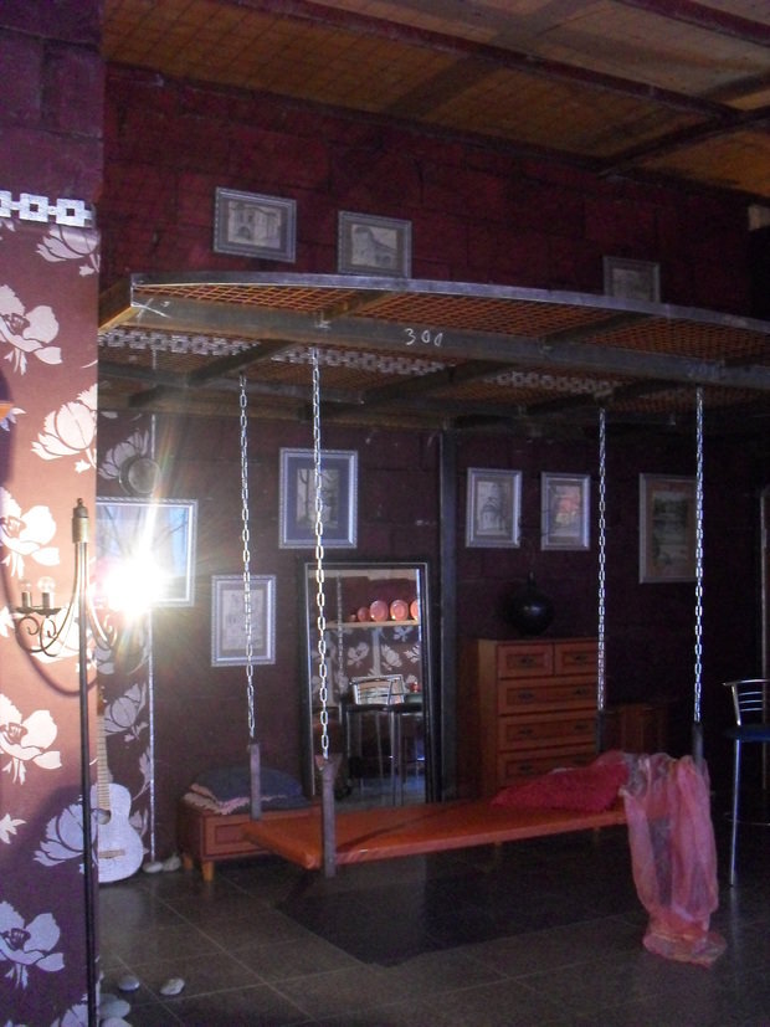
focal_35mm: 38
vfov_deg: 49.0
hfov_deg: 37.7
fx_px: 1127
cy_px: 514
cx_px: 385
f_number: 2.8
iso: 400
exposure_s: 1/8
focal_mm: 6.3
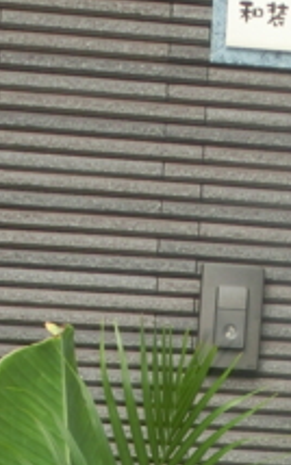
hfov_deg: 11.0
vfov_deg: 16.2
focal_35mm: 119
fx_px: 1508
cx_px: 239
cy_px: 678
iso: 80
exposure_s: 1/125
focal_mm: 5.36
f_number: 3.5
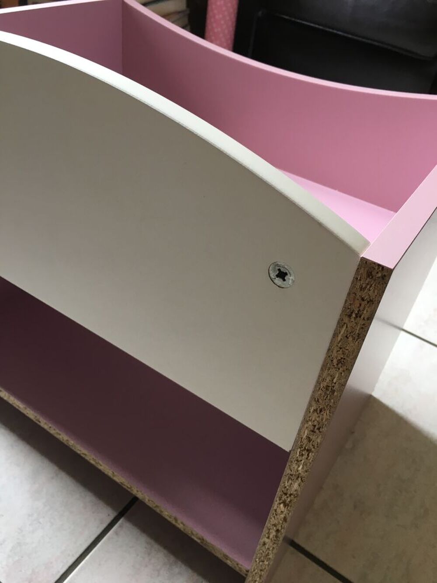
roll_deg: -8.0
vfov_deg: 61.7
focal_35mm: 29
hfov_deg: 48.2
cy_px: 292
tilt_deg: -38.0
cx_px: 218
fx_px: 488
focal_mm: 4.15
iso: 64
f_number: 2.2
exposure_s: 1/30
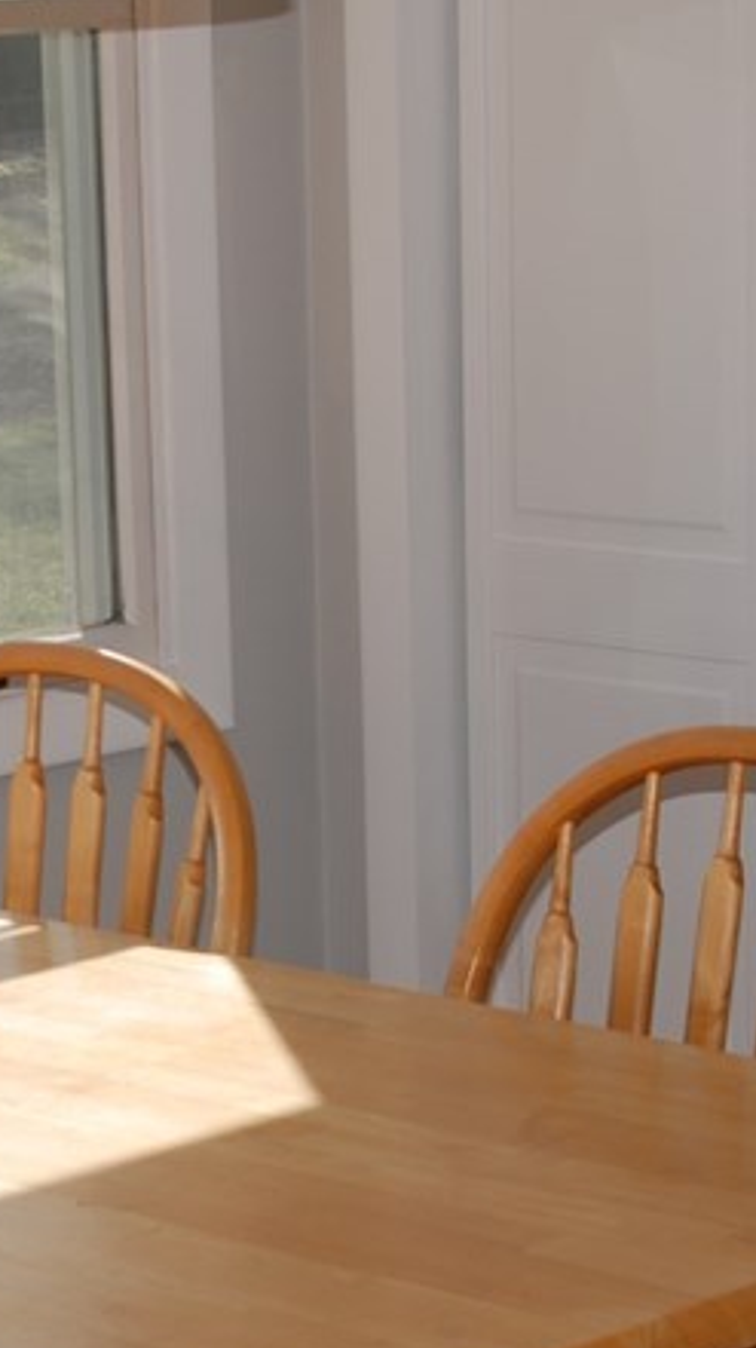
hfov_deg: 9.7
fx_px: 4426
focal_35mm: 124
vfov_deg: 17.3
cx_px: 43
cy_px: 735
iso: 100
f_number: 7.1
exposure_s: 1/200
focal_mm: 32
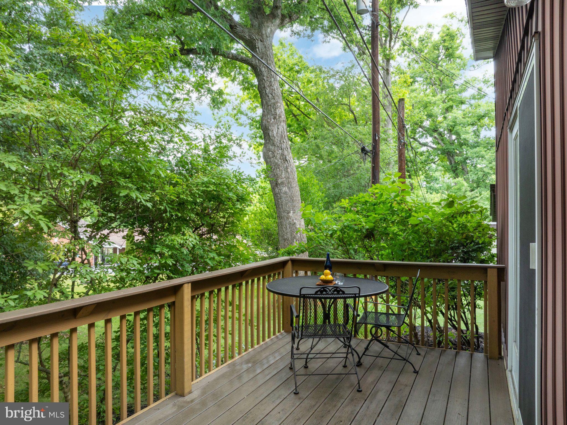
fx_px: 393
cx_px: 284
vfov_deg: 56.8
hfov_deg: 71.6
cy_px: 212
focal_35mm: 24
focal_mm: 12.29
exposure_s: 1/40
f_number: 7.1
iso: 200
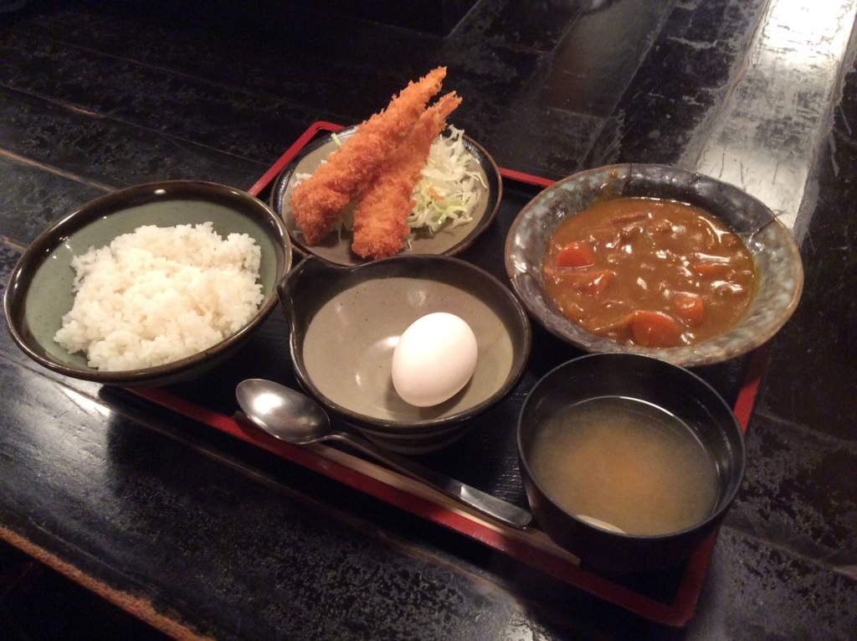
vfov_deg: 44.1
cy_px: 320
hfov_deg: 56.9
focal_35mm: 32
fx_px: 791
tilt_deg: -48.7
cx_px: 428
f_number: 2.4
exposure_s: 1/20
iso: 320
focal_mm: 3.3
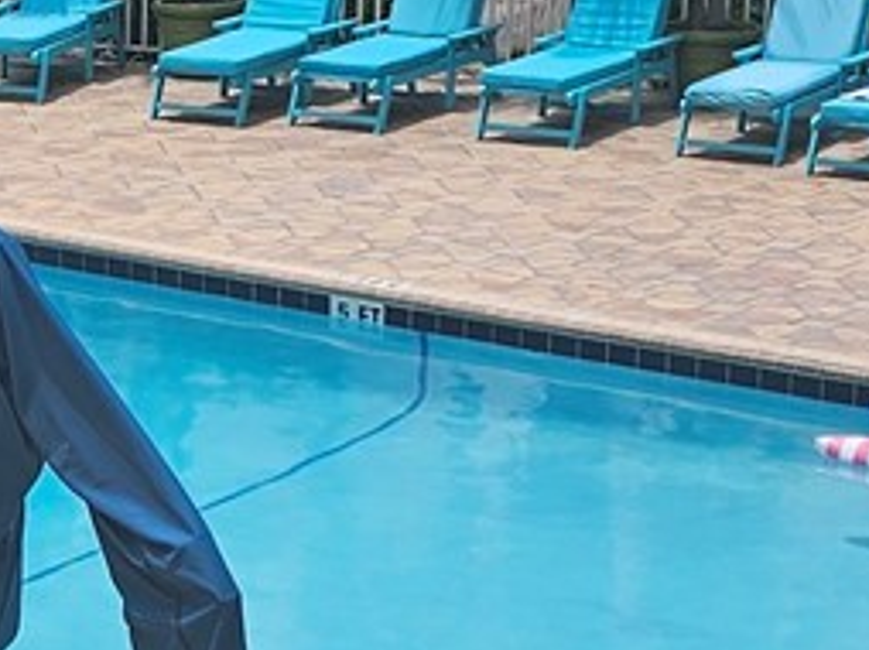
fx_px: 3637
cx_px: -92
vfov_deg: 10.1
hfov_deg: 13.4
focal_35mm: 145
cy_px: 766
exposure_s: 1/1142
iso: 10
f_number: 1.7
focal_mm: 6.3
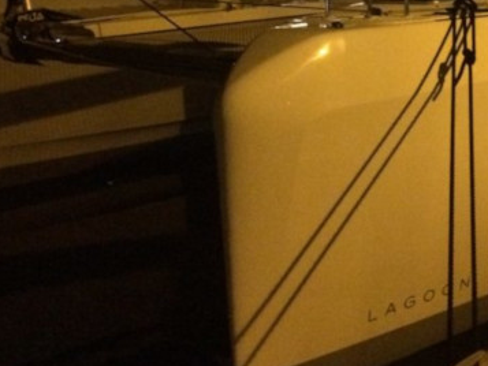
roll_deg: +1.6
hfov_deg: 29.3
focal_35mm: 65
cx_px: 377
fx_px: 917
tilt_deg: -3.5
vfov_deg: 21.7
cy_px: -15
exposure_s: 1/17
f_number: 2.2
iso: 640
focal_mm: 4.15
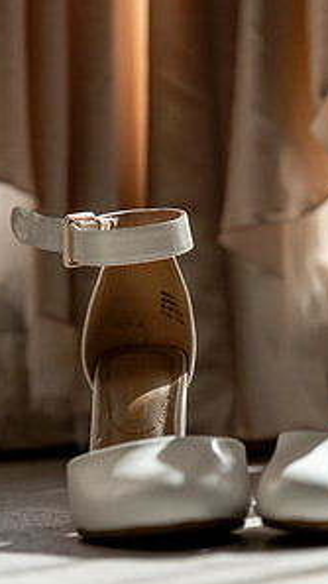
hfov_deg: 10.9
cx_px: 242
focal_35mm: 111
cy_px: 232
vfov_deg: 19.3
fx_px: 1717
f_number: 5
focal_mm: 70
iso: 800
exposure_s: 1/1000
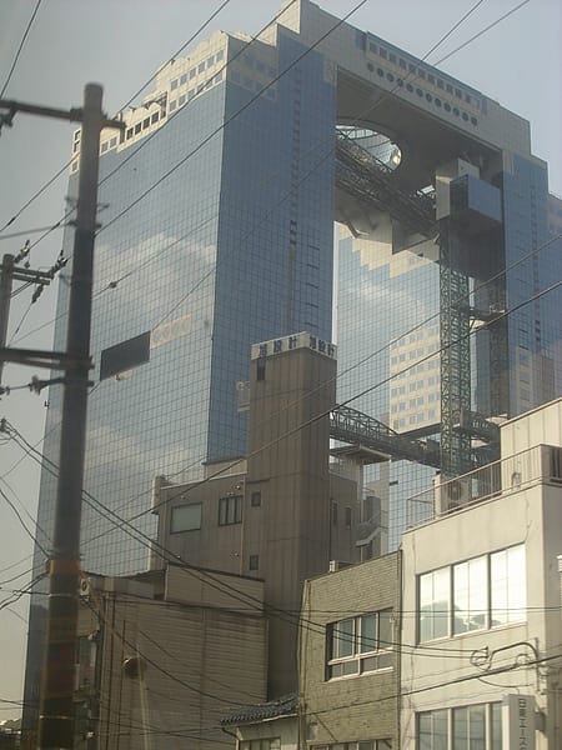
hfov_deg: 23.3
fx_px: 1364
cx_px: 281
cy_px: 375
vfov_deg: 30.7
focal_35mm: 63
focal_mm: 9.6
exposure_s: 1/160
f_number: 6.2
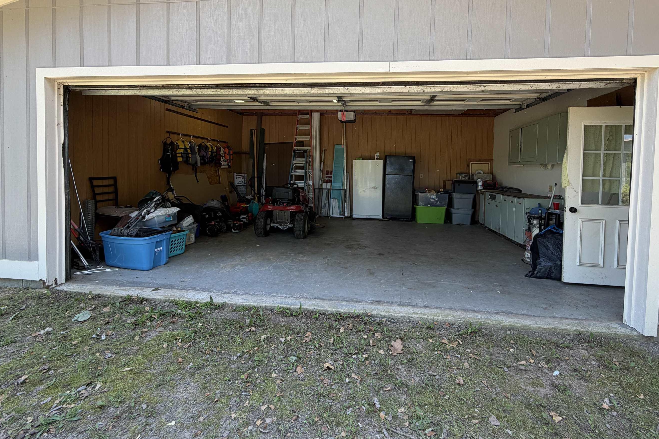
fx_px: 311
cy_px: 180
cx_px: 344
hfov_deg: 93.2
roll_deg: -1.8
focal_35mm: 17
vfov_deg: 69.9
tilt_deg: -0.8
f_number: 2.2
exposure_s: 1/143
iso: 40
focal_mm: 2.22
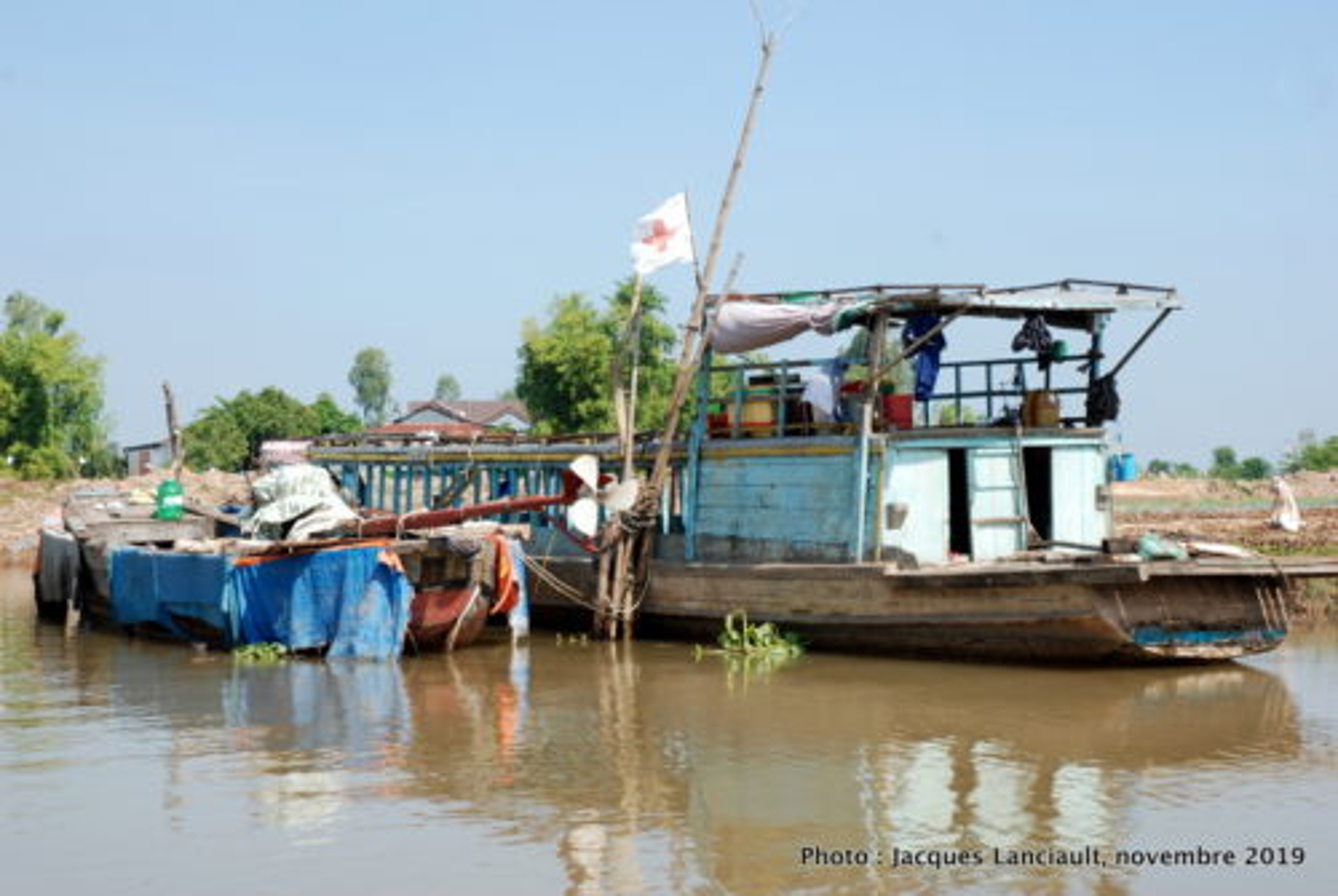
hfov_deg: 33.4
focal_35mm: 60
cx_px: 669
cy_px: 448
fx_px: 2233
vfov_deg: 22.7
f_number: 13
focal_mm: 40
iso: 250
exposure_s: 1/200
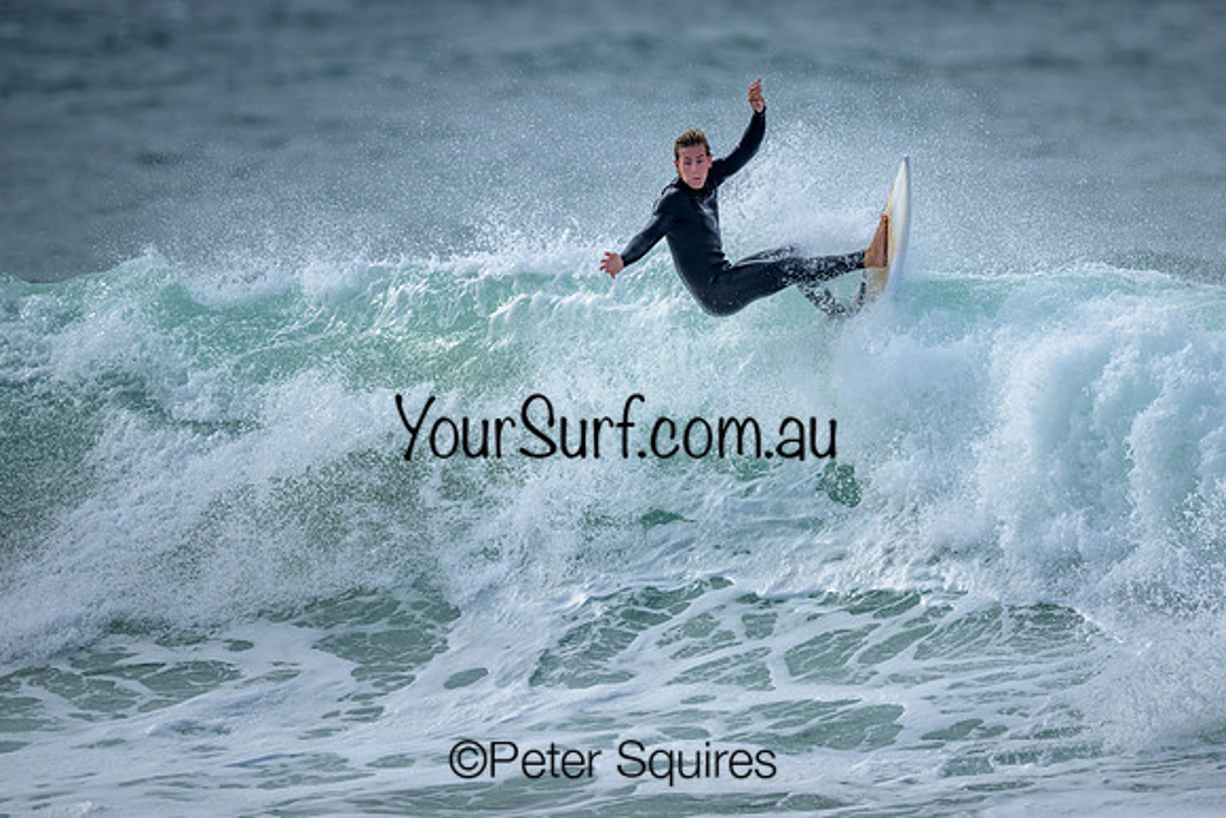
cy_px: 395
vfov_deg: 1.5
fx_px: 31605
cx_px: 711
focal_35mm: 928
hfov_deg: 2.2
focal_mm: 800
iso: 140
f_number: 6.3
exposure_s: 1/2000
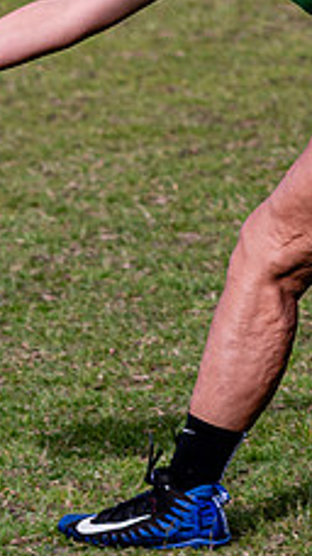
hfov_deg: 3.6
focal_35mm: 340
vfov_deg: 6.3
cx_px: 228
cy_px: 58
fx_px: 5008
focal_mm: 70
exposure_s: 1/2000
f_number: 3.2
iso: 200
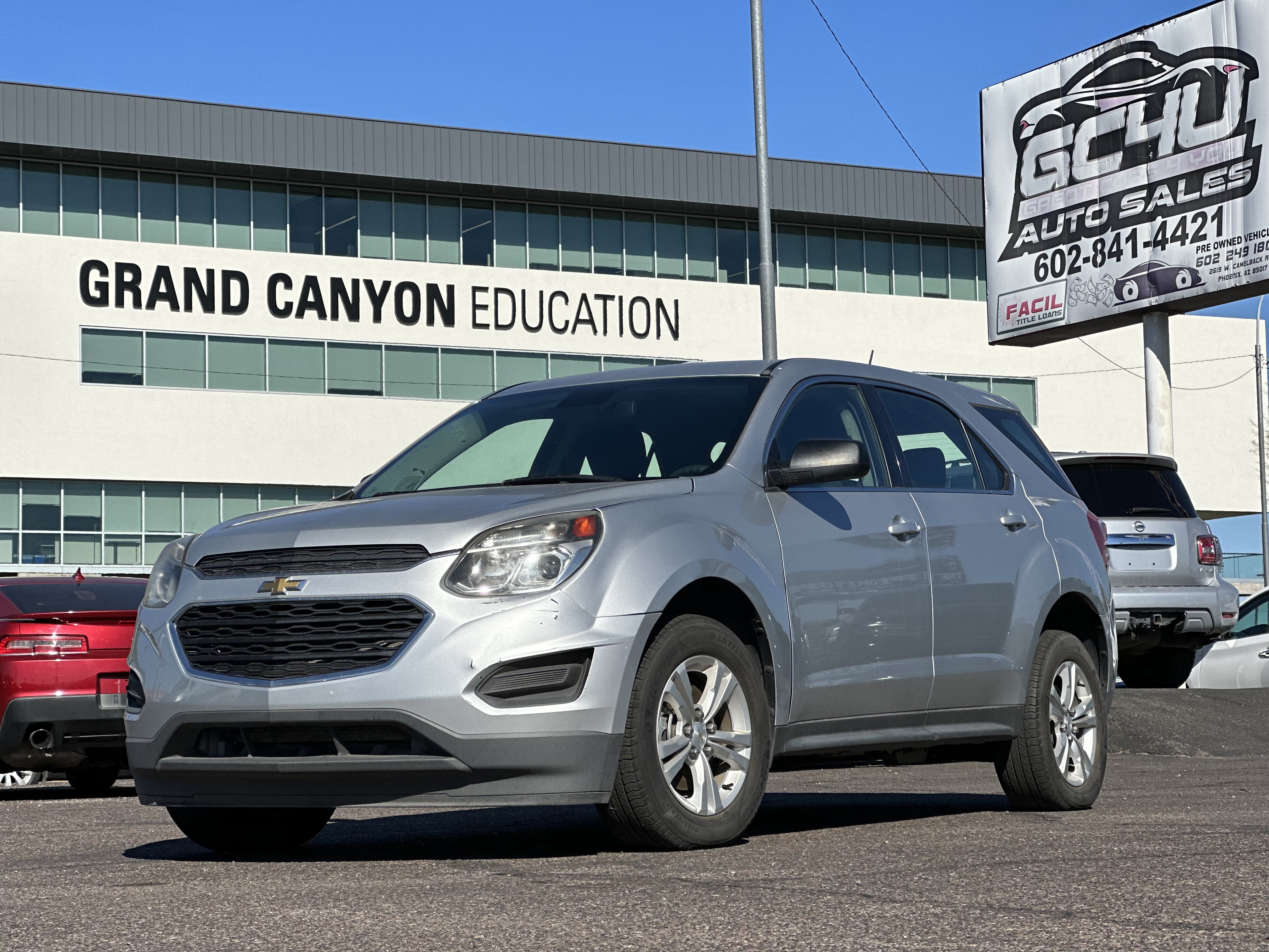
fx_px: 2823
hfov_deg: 25.3
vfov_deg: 19.1
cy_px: 476
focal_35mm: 77
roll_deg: +0.3
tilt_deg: +6.2
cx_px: 634
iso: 32
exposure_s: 1/1531
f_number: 2.8
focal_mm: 9
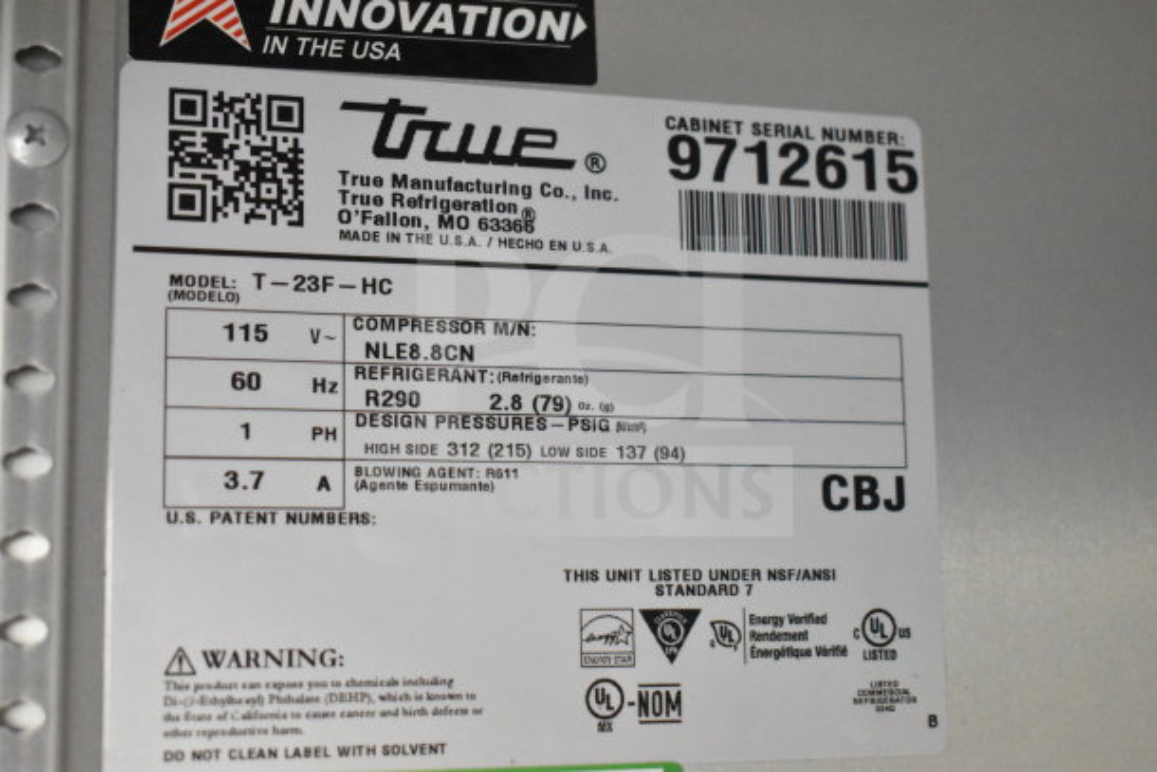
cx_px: 578
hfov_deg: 33.4
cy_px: 386
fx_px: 1929
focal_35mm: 60
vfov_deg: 22.6
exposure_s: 1/60
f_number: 4.8
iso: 10000
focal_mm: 40
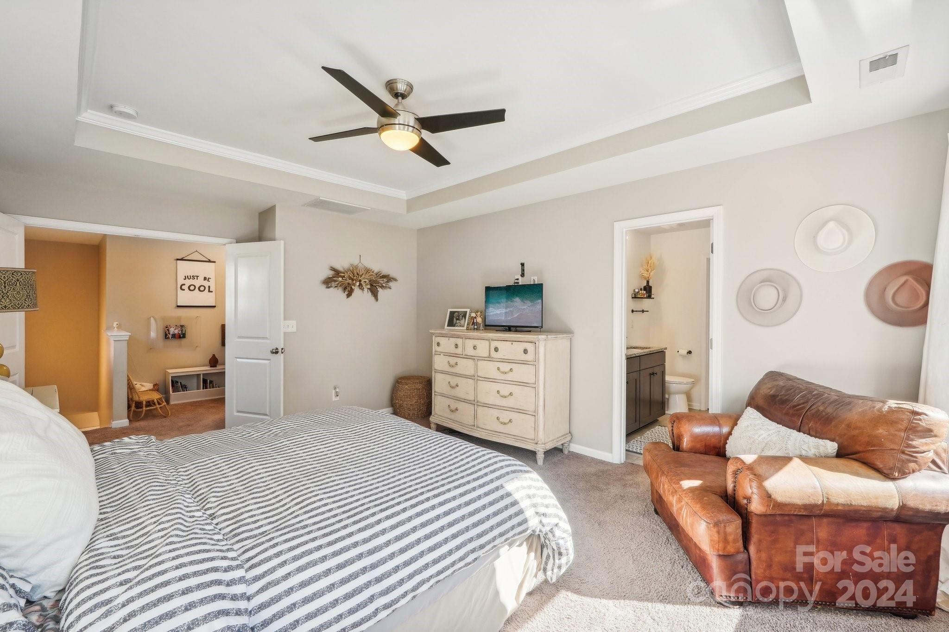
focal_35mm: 16
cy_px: 316
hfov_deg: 97.6
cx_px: 474
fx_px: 415
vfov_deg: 74.6
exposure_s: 1/30
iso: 250
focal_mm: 10.5
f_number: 8
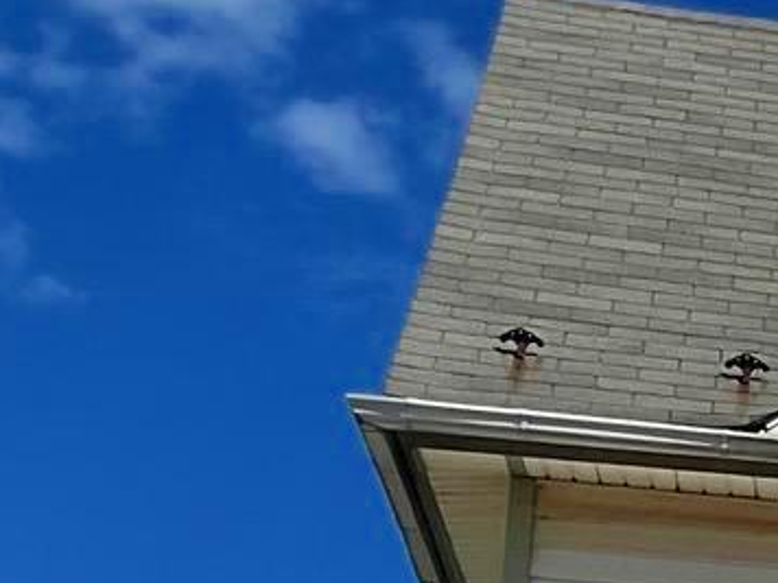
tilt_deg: +7.8
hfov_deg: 10.9
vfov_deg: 8.4
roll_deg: -2.1
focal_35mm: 167
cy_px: 1170
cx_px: 1519
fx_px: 3753
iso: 16
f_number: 1.8
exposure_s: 1/4065
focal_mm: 3
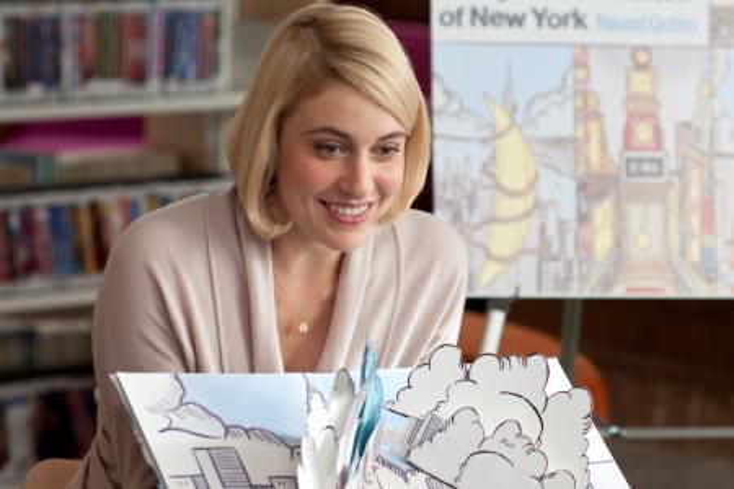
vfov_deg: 8.7
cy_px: 244
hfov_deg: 13.0
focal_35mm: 158
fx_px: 3211
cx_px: 367
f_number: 3.2
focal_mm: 105
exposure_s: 1/100
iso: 500
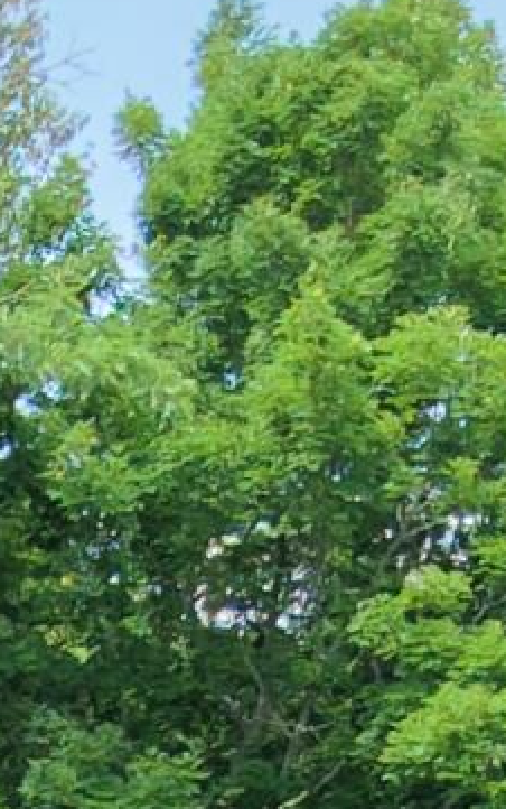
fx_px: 3107
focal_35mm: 141
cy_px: 1950
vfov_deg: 11.9
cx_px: -696
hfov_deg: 8.5
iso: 100
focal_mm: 3.05
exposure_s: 1/200
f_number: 2.2
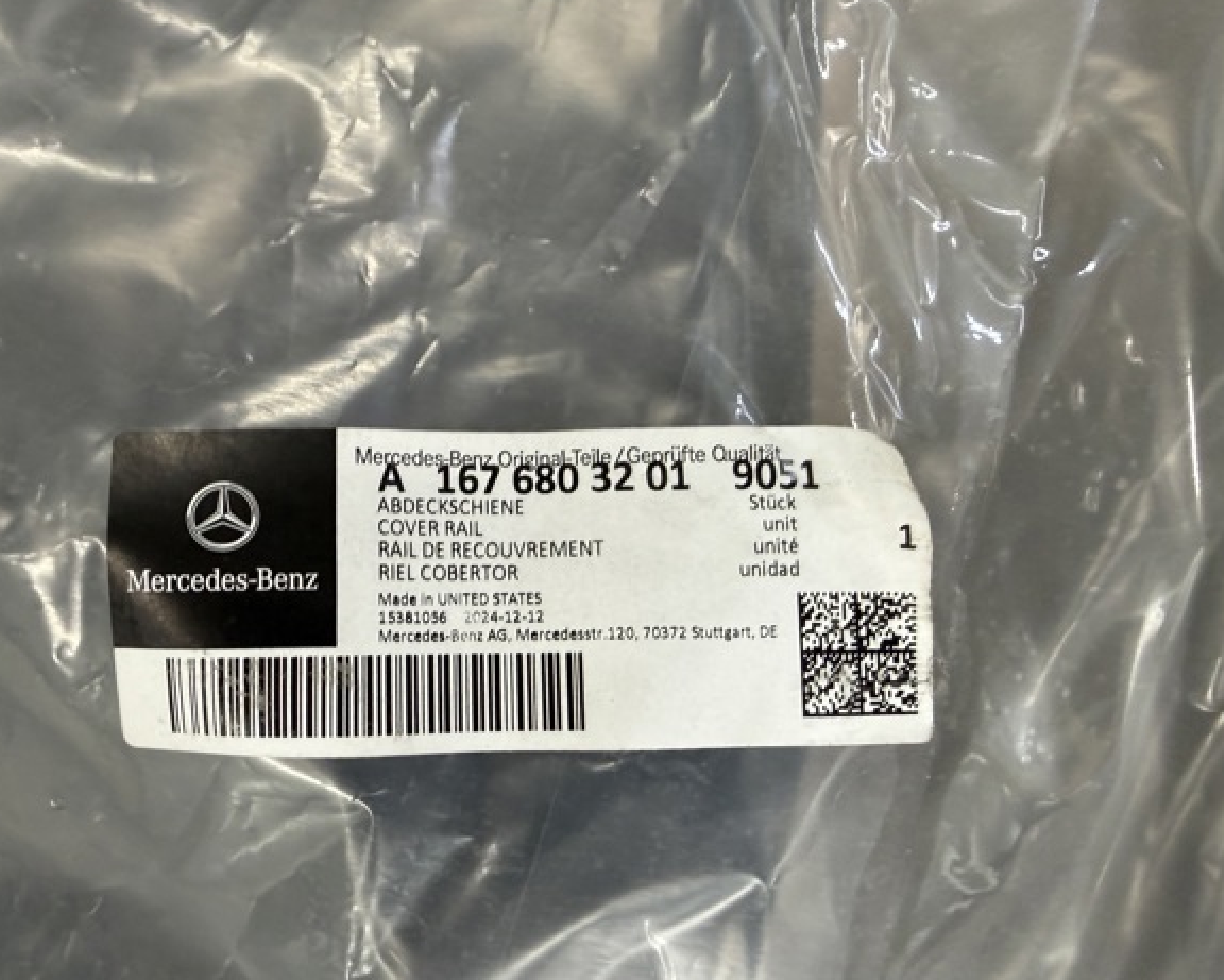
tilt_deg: -75.1
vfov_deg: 54.9
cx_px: 563
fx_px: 942
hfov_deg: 65.9
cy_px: 486
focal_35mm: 26
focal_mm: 2.22
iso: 200
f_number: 2.2
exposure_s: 1/50
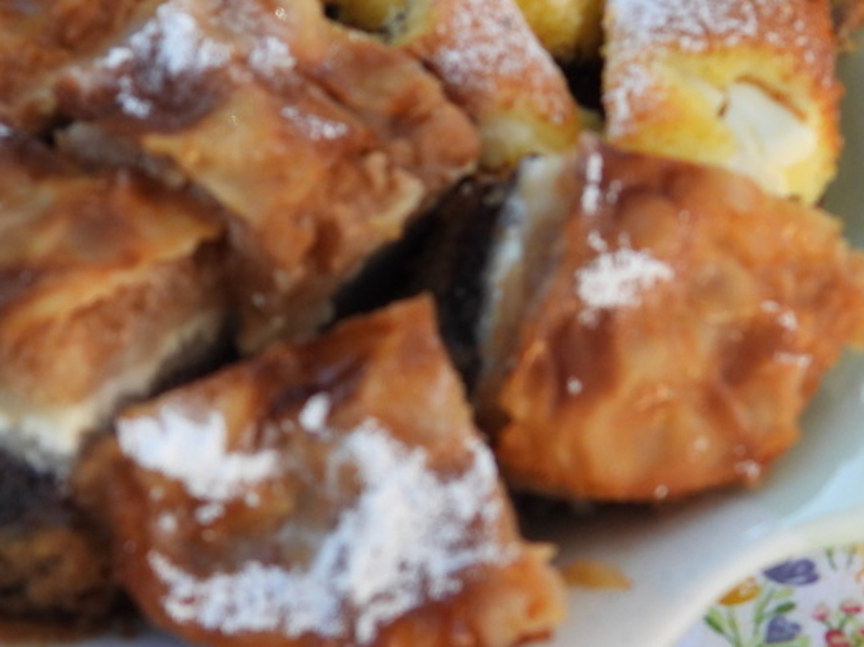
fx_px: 1721
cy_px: 217
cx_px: 262
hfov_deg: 27.9
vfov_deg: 21.2
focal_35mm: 69
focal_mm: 5.4
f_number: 3.2
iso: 100
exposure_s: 1/200
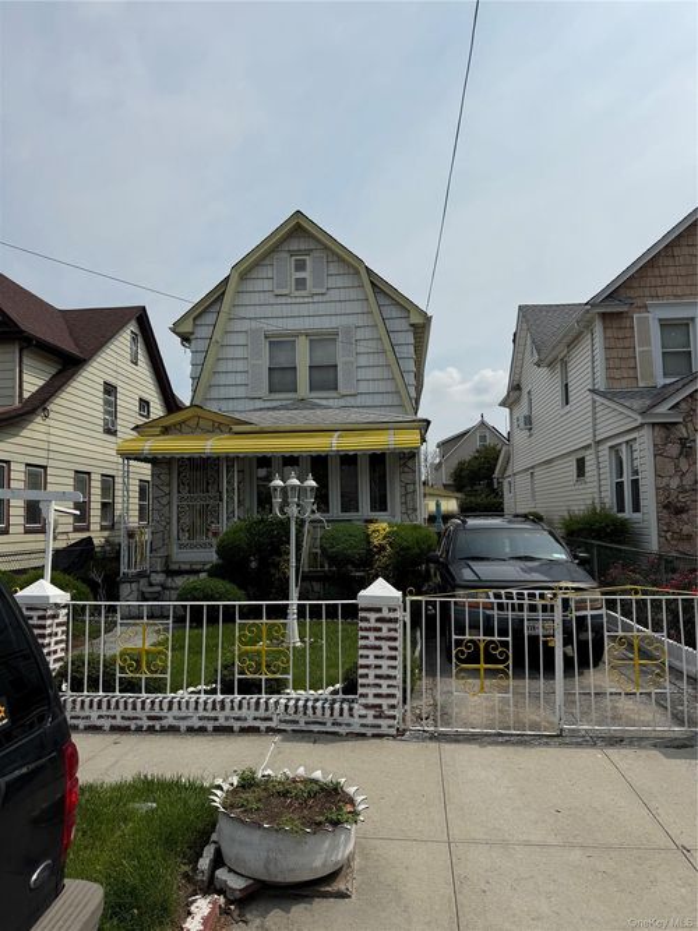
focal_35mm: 24
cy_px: 466
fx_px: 645
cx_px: 349
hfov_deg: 56.8
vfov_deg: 71.6
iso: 80
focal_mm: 6.76
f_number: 1.78
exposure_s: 1/9091
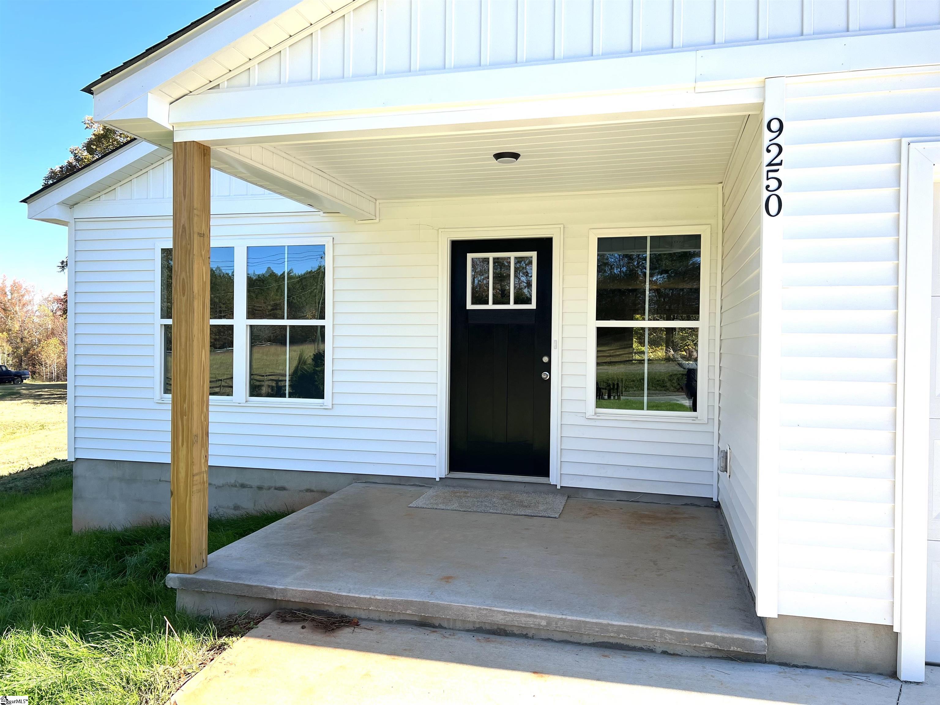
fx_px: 706
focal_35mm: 26
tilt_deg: -0.9
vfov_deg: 53.1
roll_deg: -0.4
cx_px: 470
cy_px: 352
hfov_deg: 67.3
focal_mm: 5.7
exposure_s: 1/1751
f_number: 1.5
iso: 50
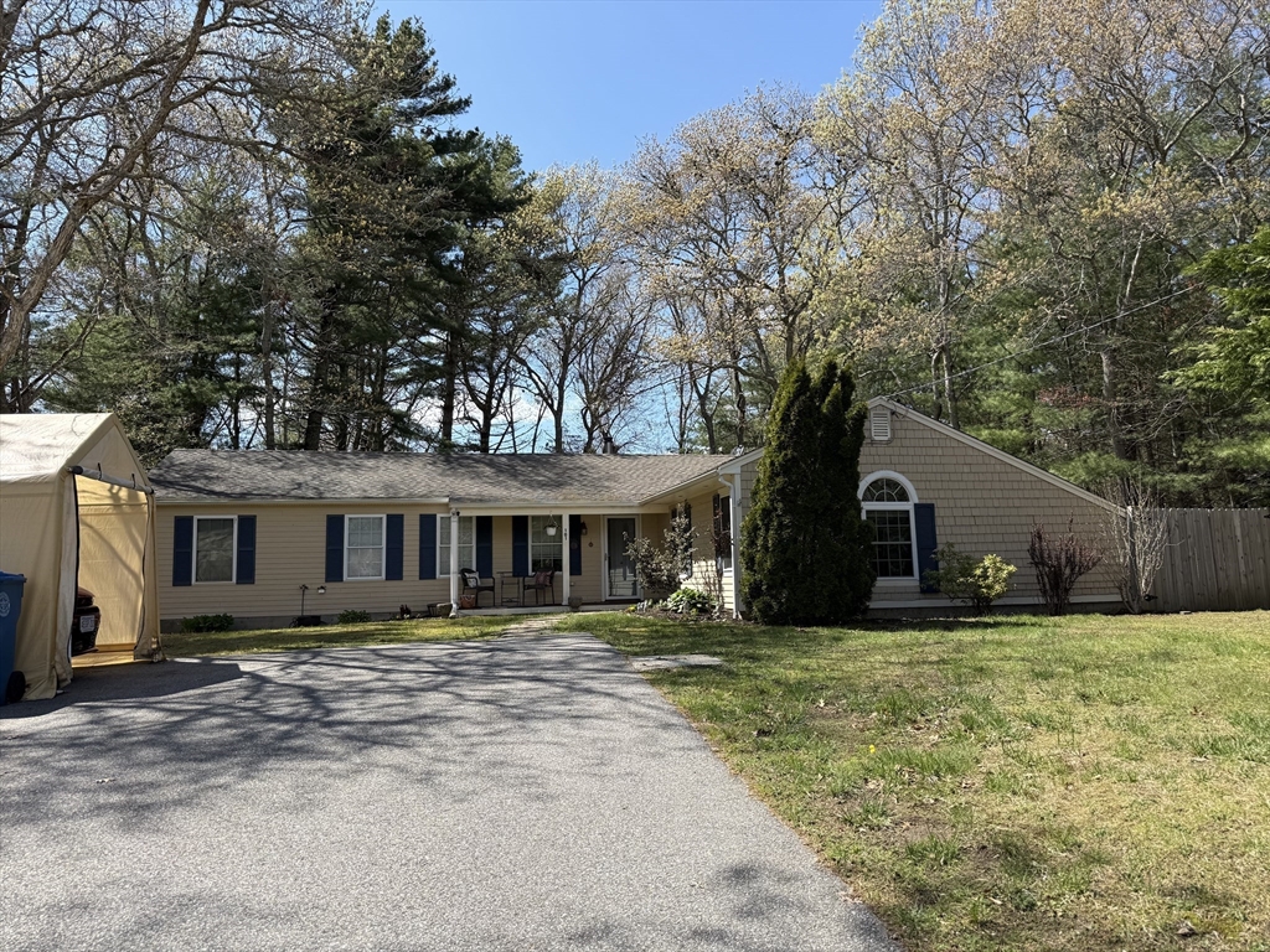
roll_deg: +2.2
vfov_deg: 56.8
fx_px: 881
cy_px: 476
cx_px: 635
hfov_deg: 71.6
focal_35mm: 24
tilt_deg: +5.7
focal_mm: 6.76
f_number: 1.78
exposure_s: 1/2445
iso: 80
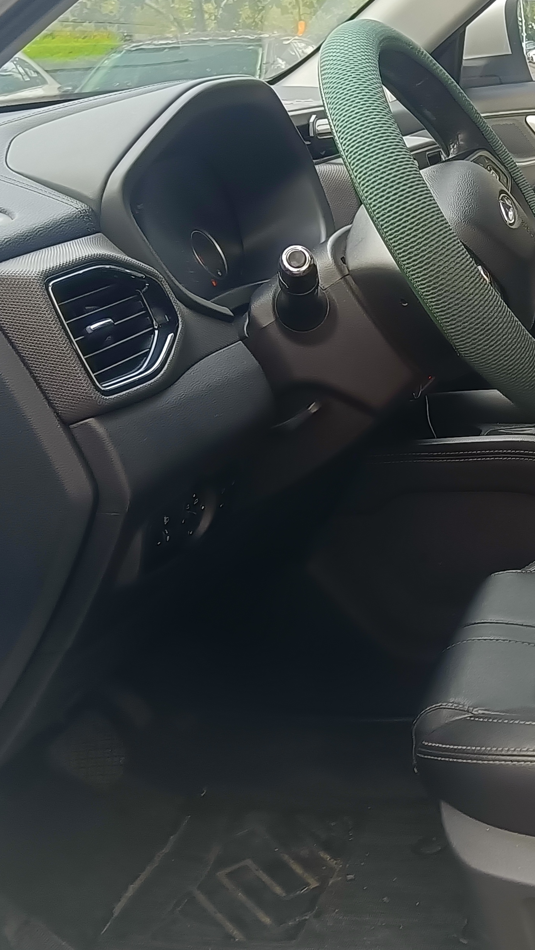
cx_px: 565
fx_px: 1387
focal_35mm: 55
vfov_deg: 37.8
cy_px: 466
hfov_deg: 20.9
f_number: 1.9
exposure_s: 1/100
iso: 158
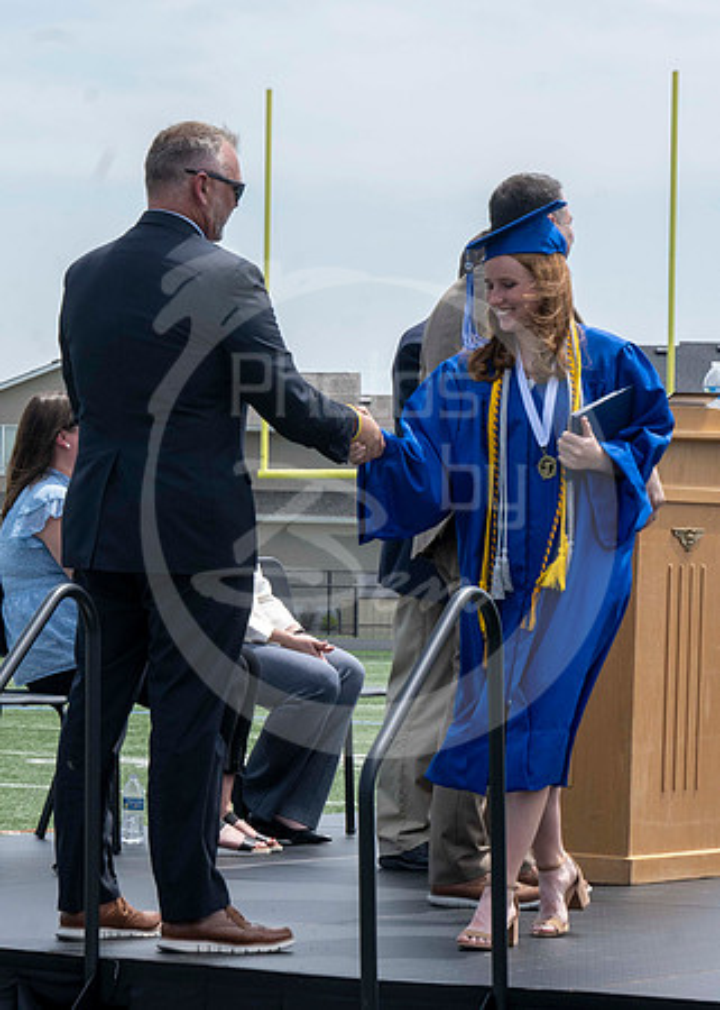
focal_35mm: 161
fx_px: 4604
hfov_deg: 8.9
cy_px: 319
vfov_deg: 12.5
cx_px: 165
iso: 200
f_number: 13
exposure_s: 1/250
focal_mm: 70
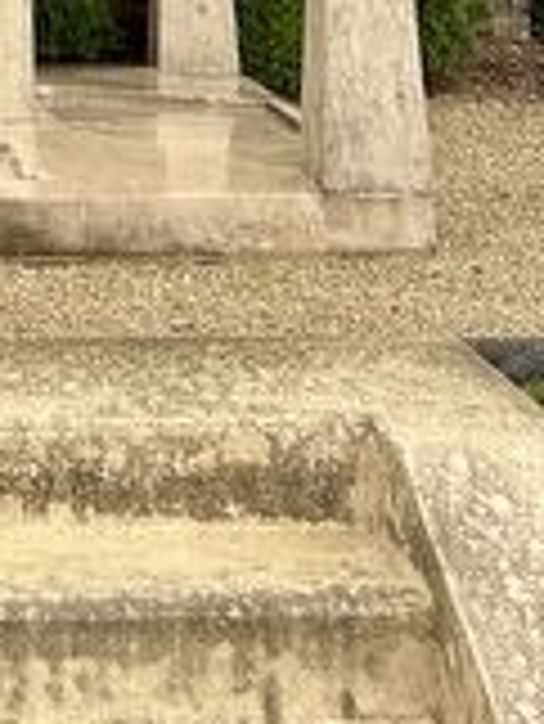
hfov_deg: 11.2
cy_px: -684
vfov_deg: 13.3
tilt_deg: +9.5
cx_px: -184
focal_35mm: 129
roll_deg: +0.4
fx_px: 2699
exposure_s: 1/143
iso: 32
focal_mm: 5.7
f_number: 1.5
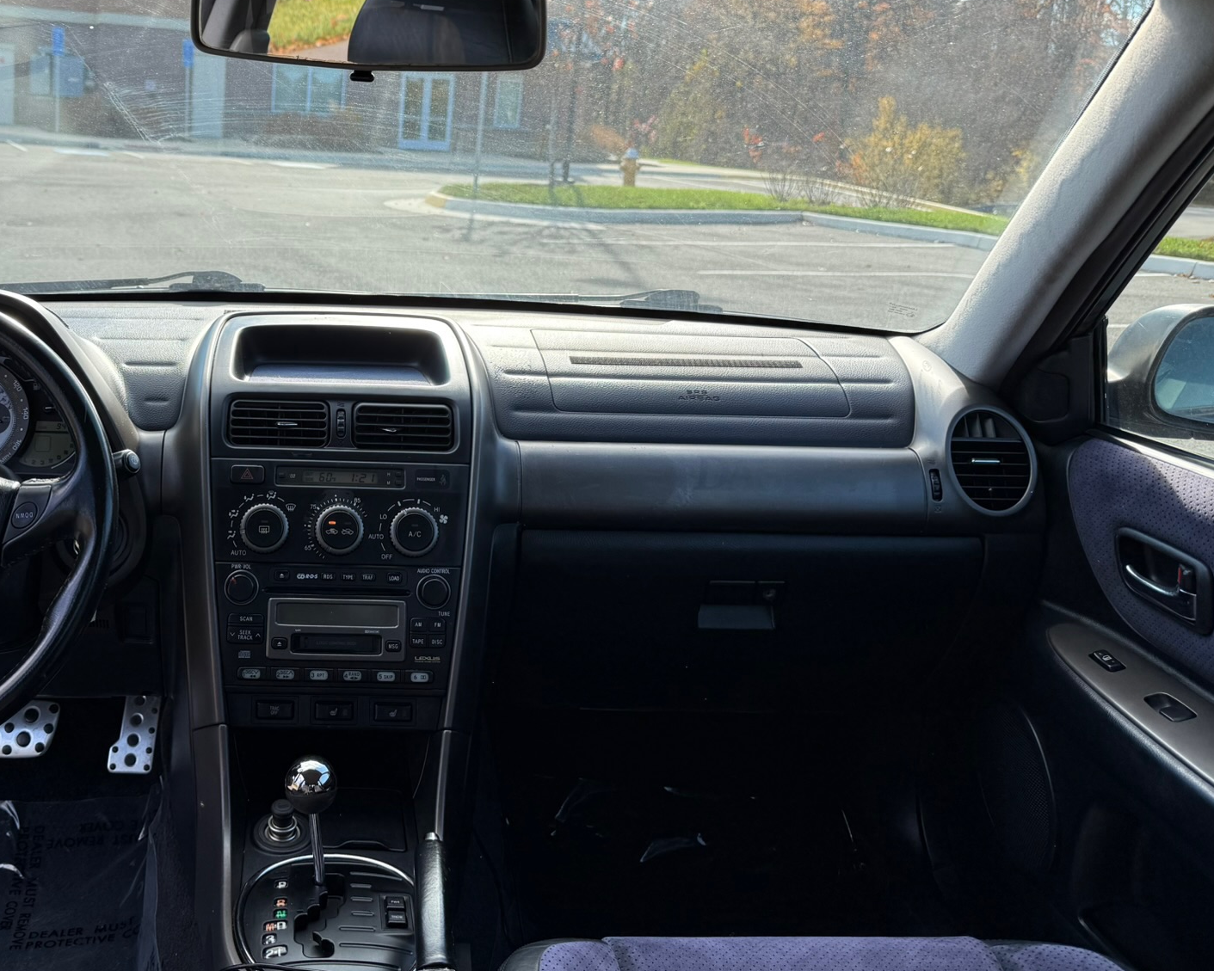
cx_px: 336
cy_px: 359
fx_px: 1222
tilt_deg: -10.0
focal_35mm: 34
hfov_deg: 51.1
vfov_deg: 43.0
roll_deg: -3.5
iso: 80
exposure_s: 1/931
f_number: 1.78
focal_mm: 6.76
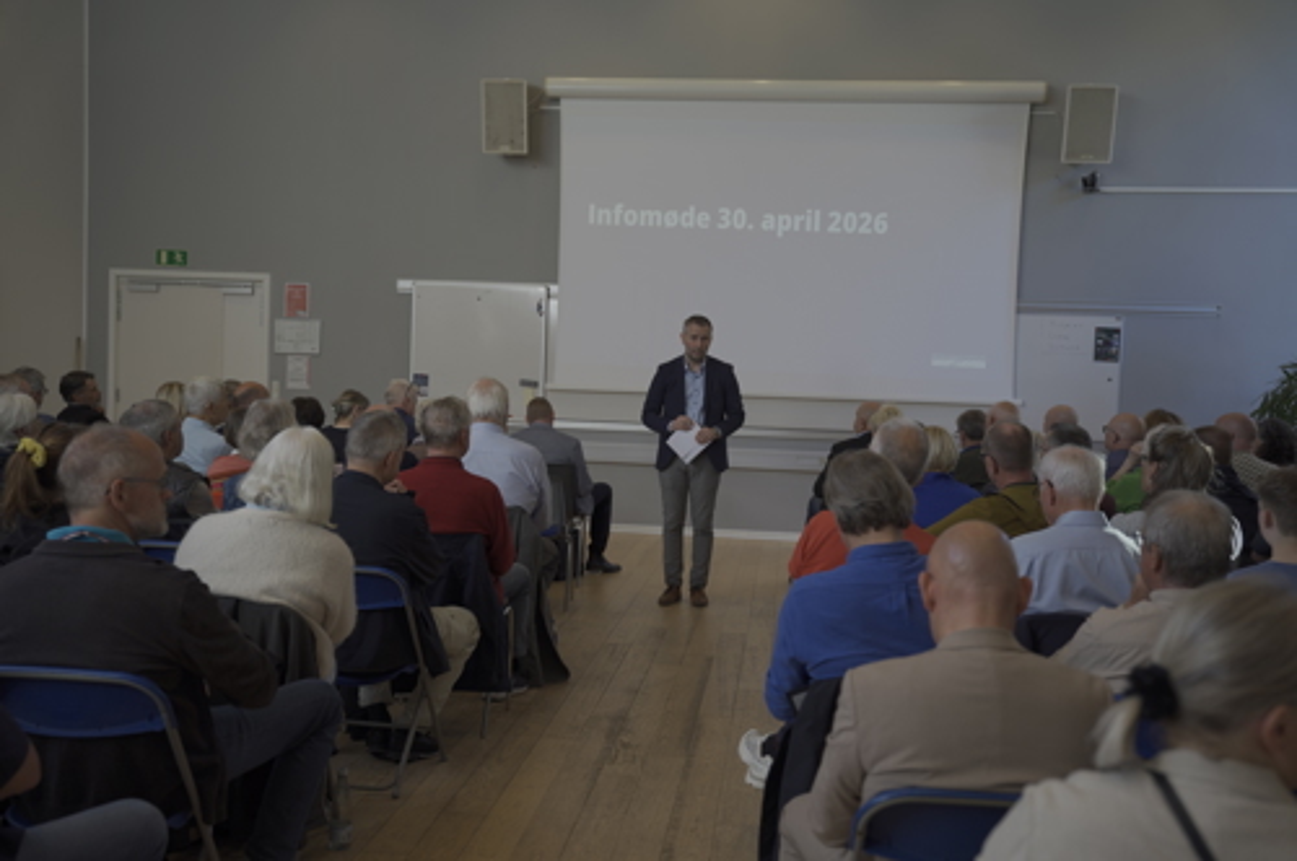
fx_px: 1335
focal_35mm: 37
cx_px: 648
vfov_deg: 35.8
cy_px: 430
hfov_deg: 51.8
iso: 125
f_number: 3.2
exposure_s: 1/100
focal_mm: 37.1
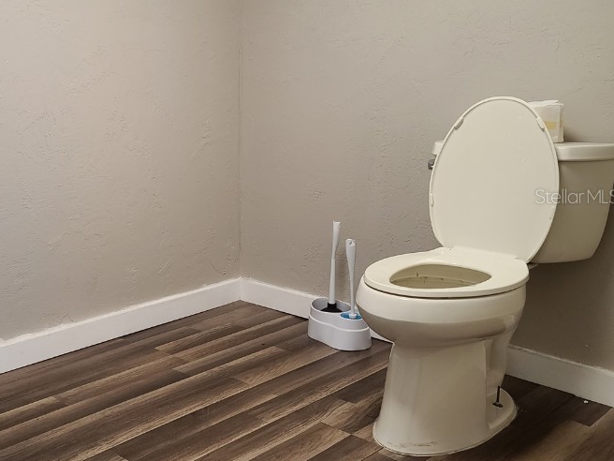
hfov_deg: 46.0
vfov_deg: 36.7
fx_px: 692
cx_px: 144
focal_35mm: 39
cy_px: 196
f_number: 1.8
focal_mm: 7
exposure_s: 1/59
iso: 125
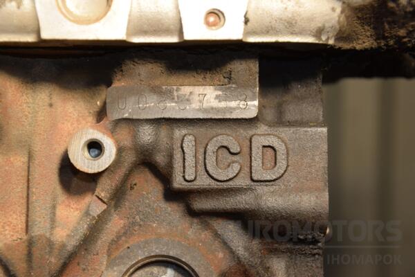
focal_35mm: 112
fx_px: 1297
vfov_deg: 12.2
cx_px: 208
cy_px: 138
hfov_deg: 18.2
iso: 800
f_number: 5.3
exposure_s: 1/100
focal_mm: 75
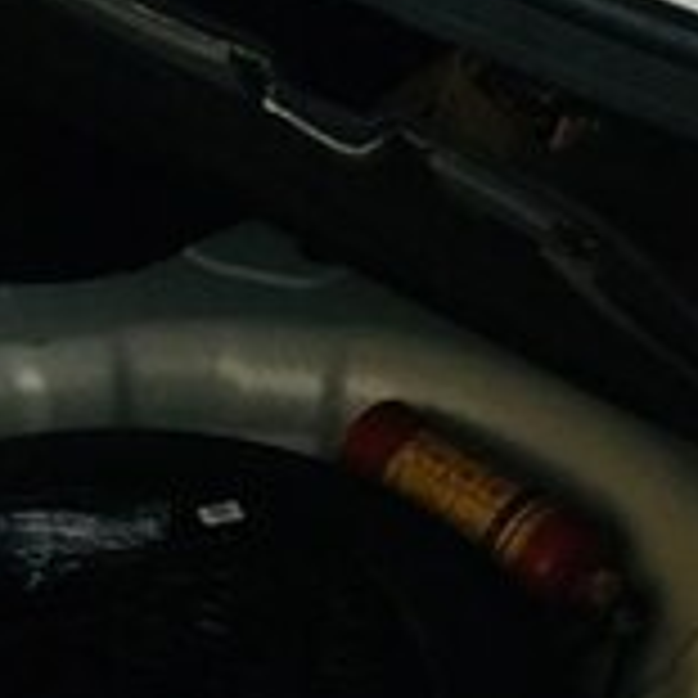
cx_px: 212
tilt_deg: -45.3
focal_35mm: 82
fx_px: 1871
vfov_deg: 19.7
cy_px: 874
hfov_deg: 21.0
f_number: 2.2
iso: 400
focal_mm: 4.15
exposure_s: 1/17
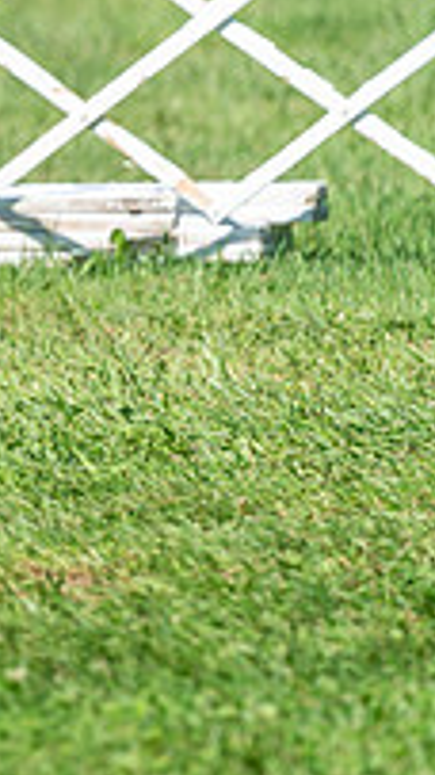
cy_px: -134
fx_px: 13797
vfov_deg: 3.2
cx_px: -724
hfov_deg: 1.8
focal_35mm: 672
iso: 80
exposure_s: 1/1000
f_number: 4
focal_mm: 170
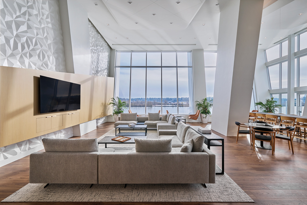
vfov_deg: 81.1
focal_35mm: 14
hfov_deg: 104.3
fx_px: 119
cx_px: 154
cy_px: 102
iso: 100
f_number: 11
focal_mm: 14
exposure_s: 1/30
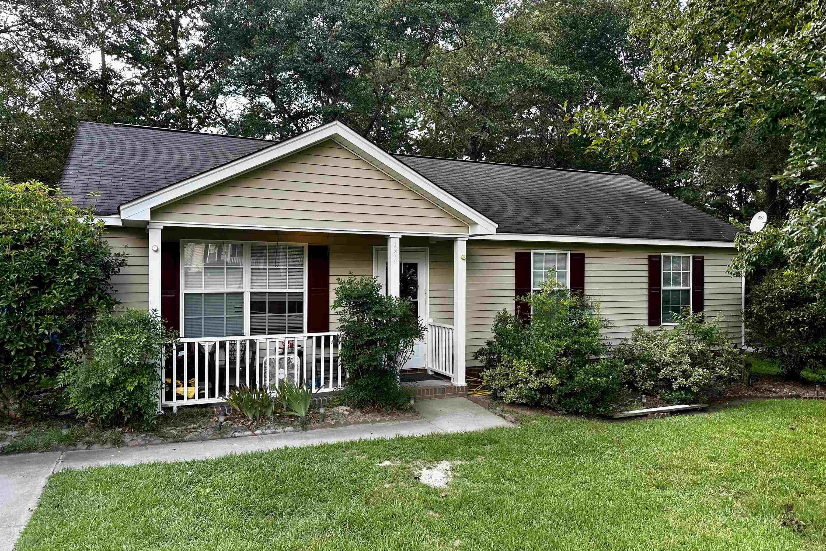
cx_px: 413
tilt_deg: -0.5
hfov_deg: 71.5
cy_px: 274
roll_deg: -0.2
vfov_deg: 51.3
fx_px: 574
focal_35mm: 25
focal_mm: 6.86
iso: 80
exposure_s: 1/296
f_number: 1.78
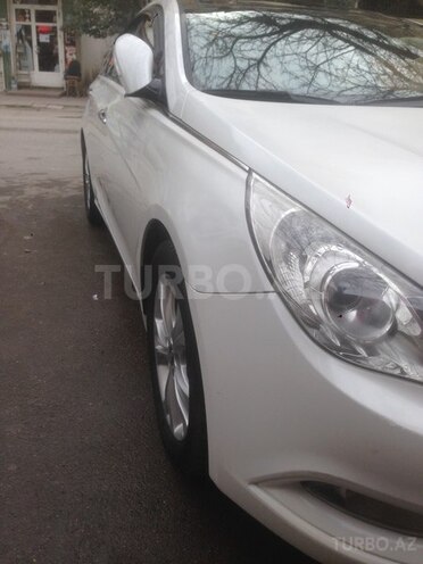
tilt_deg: -21.0
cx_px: 212
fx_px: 538
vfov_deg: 55.4
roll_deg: -3.1
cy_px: 282
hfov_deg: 42.9
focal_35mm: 33
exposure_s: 1/326
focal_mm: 4.12
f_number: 2.4
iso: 50
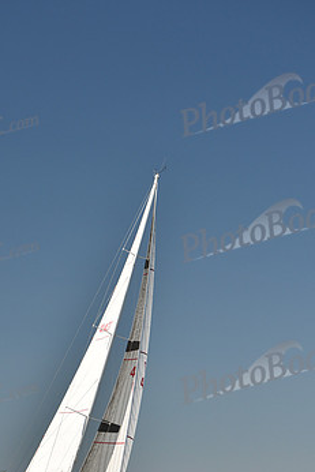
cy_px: 318
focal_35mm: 144
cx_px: 110
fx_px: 1888
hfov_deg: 9.5
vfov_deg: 14.2
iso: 250
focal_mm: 86
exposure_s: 1/1250
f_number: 4
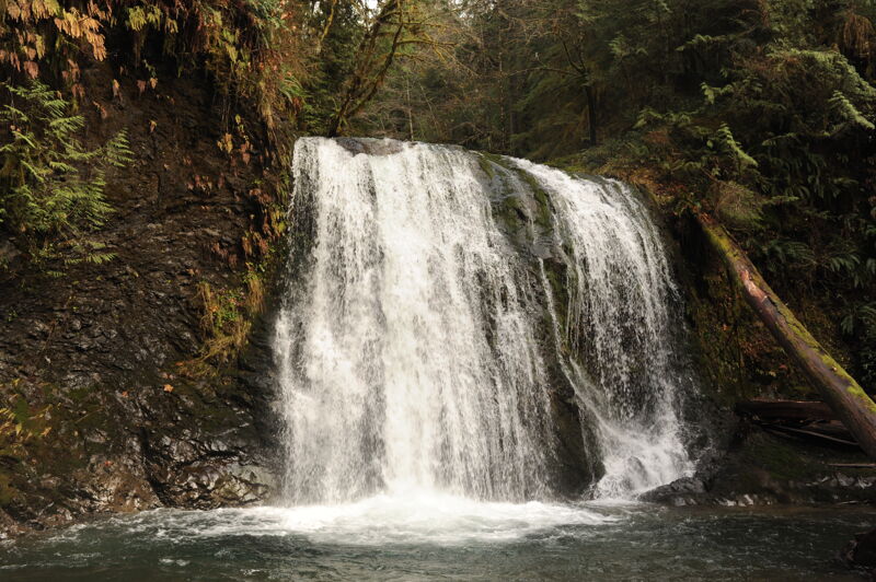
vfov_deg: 37.8
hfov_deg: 54.5
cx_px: 438
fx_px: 851
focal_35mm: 35
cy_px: 291
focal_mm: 35
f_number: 8
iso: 800
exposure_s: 1/160
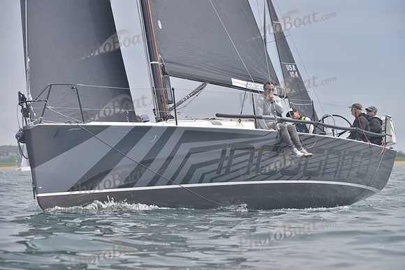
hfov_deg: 10.3
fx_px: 2250
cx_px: 202
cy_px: 135
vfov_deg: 6.9
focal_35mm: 200
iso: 400
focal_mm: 200
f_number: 8
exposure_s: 1/1000
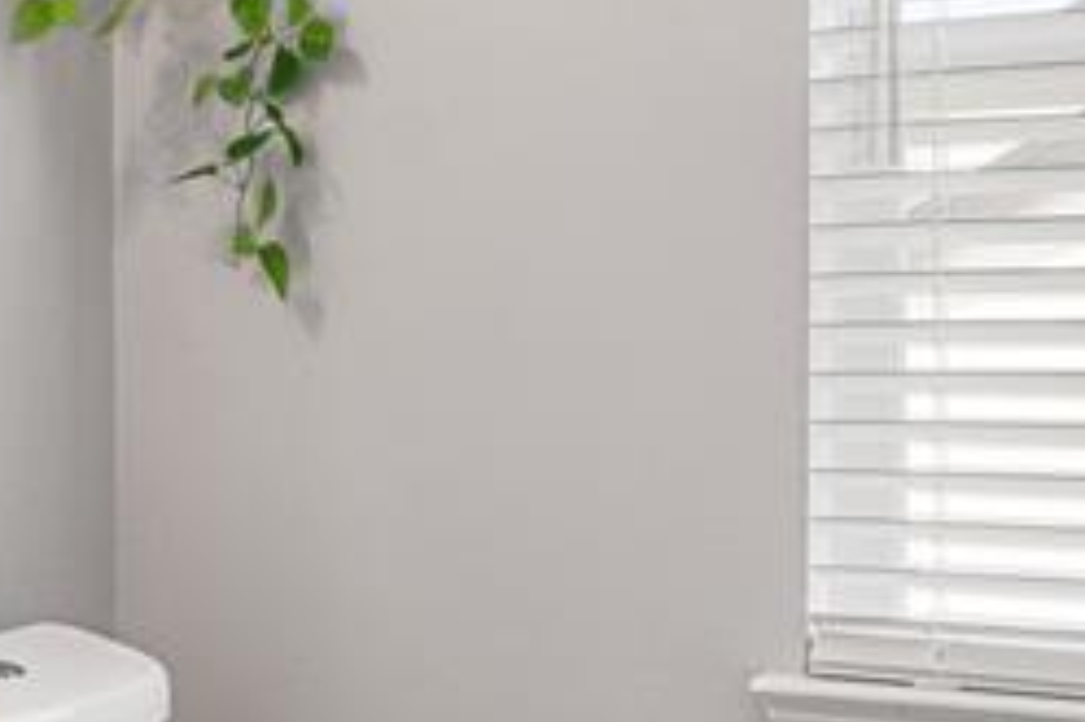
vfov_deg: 20.5
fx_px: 1988
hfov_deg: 29.1
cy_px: 468
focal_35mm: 66
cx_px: 74
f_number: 6.3
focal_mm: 16
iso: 5000
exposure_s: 1/125
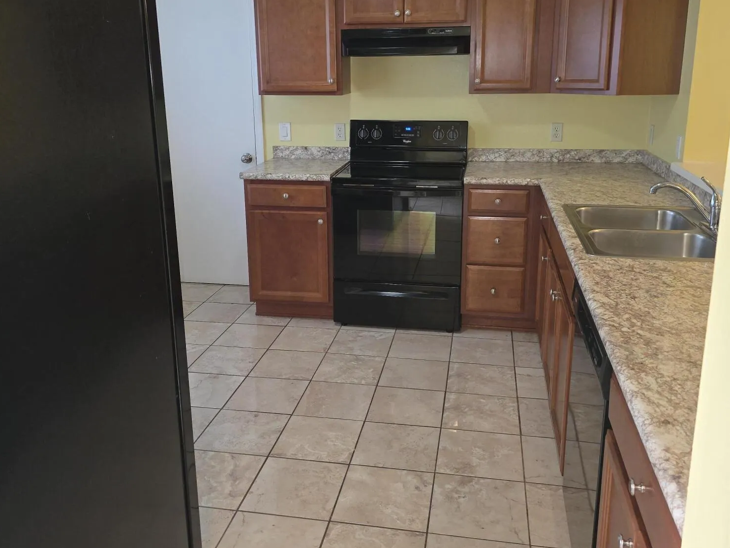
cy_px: 224
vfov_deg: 45.2
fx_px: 654
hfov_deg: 58.4
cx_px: 363
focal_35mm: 31
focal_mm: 6.3
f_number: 1.7
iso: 100
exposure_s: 1/40
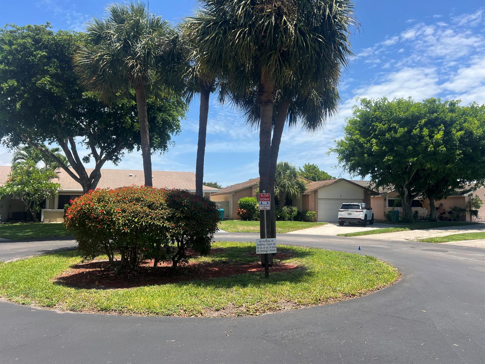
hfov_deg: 67.3
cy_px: 182
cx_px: 242
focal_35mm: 26
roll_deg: -2.1
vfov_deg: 53.1
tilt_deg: +8.4
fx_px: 364
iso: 50
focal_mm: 5.7
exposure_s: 1/3257
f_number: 1.5
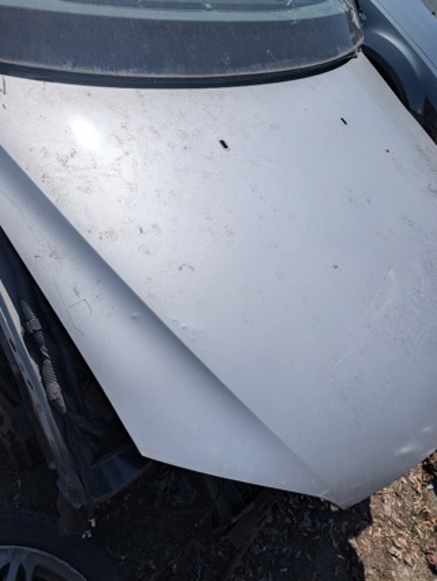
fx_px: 454
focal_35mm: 27
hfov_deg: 51.4
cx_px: 218
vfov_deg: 65.2
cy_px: 317
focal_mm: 6.9
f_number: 1.68
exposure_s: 1/7194
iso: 20
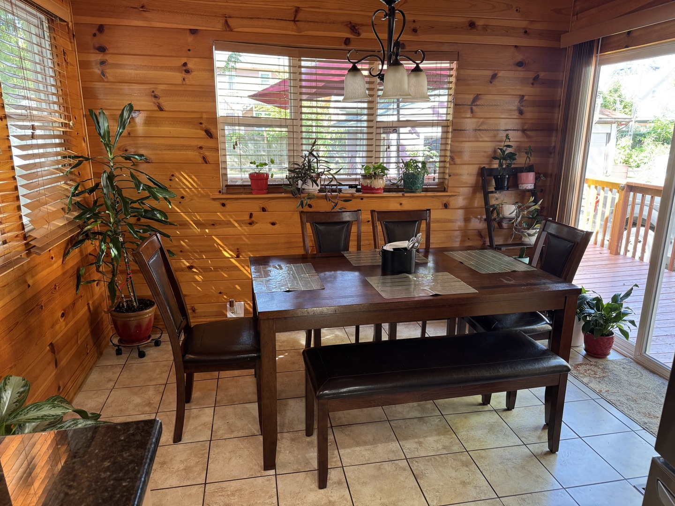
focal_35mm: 24
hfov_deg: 71.6
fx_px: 468
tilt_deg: -14.8
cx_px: 338
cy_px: 253
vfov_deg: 56.8
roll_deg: +0.5
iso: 125
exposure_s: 1/60
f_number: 1.78
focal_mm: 6.76
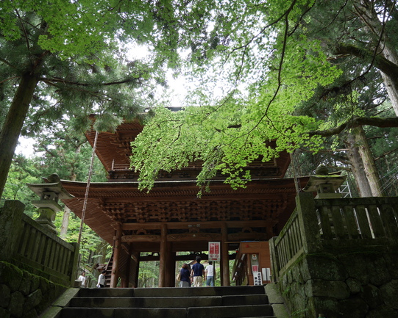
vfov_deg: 54.9
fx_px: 306
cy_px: 163
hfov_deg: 66.0
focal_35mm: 26
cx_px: 208
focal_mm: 12
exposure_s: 1/60
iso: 200
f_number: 3.5
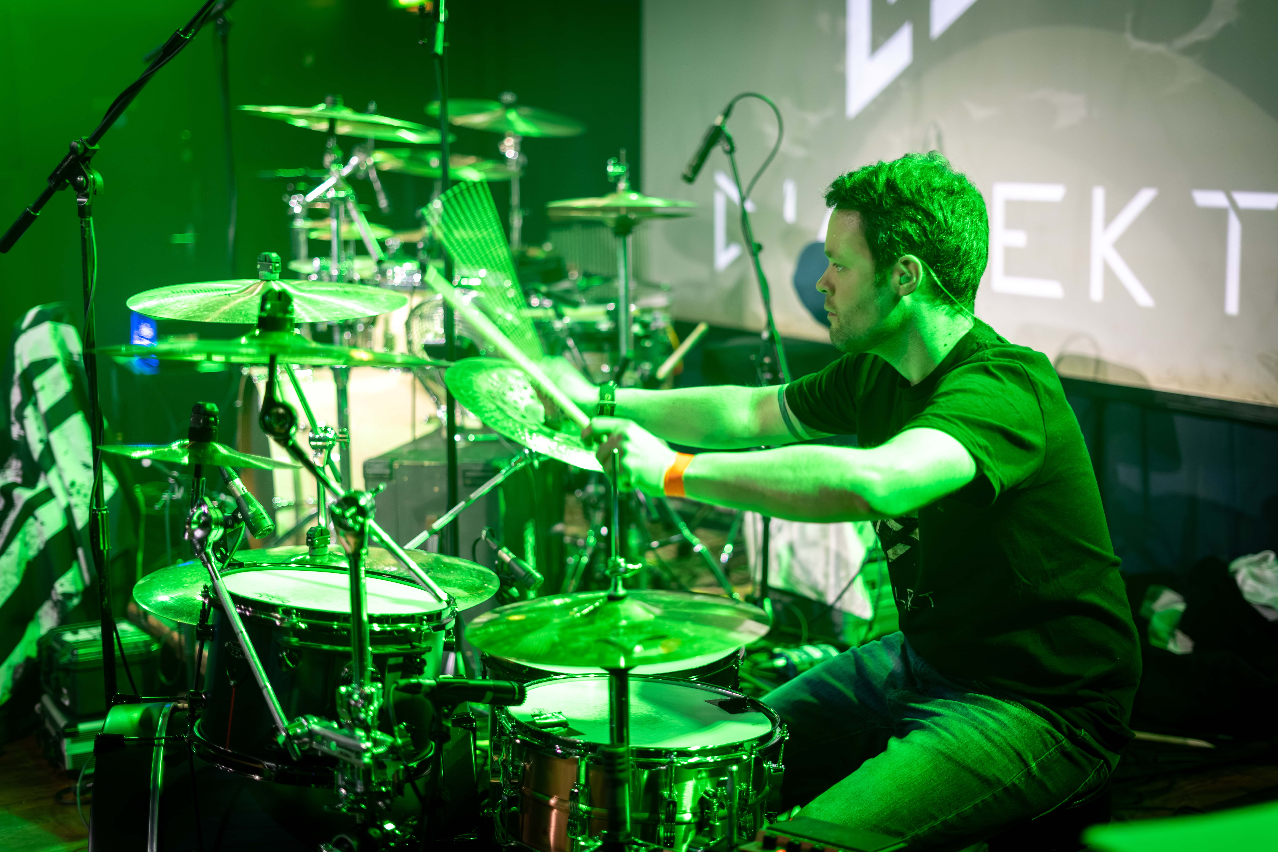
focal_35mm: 50
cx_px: 639
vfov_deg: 27.0
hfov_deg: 39.6
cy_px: 426
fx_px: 1775
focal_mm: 50
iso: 1250
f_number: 1.8
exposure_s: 1/125
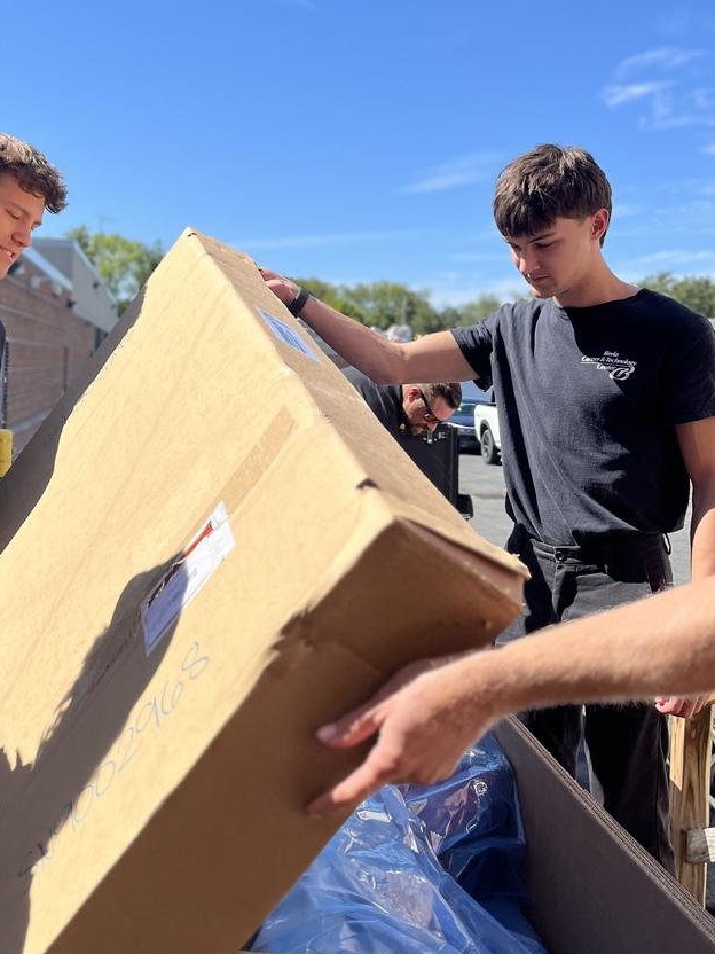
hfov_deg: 44.0
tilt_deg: -3.0
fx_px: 881
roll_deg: -2.8
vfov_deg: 56.8
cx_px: 298
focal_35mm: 32
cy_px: 480
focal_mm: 5.1
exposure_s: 1/3215
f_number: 1.6
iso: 50
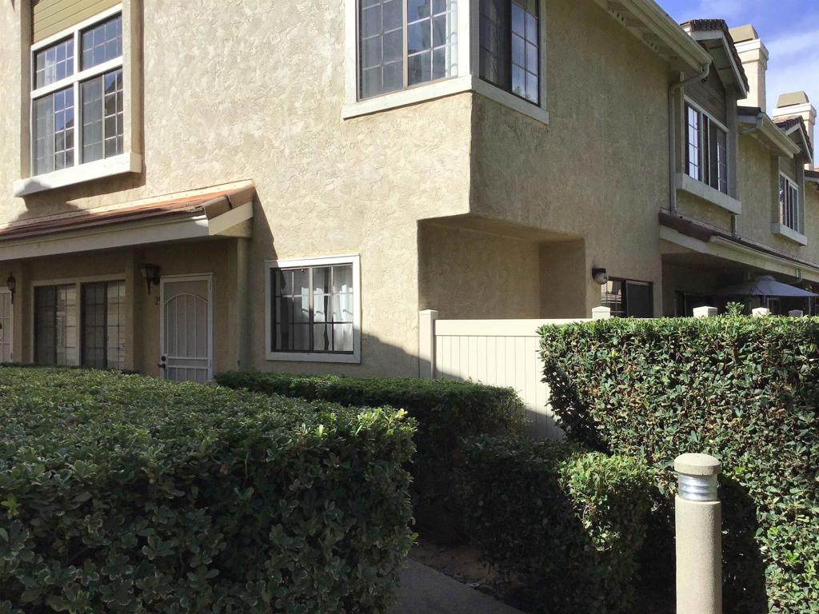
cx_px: 410
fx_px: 733
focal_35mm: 31
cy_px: 307
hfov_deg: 58.4
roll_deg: +0.2
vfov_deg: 45.4
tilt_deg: +2.1
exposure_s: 1/1481
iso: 25
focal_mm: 3.3
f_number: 2.4
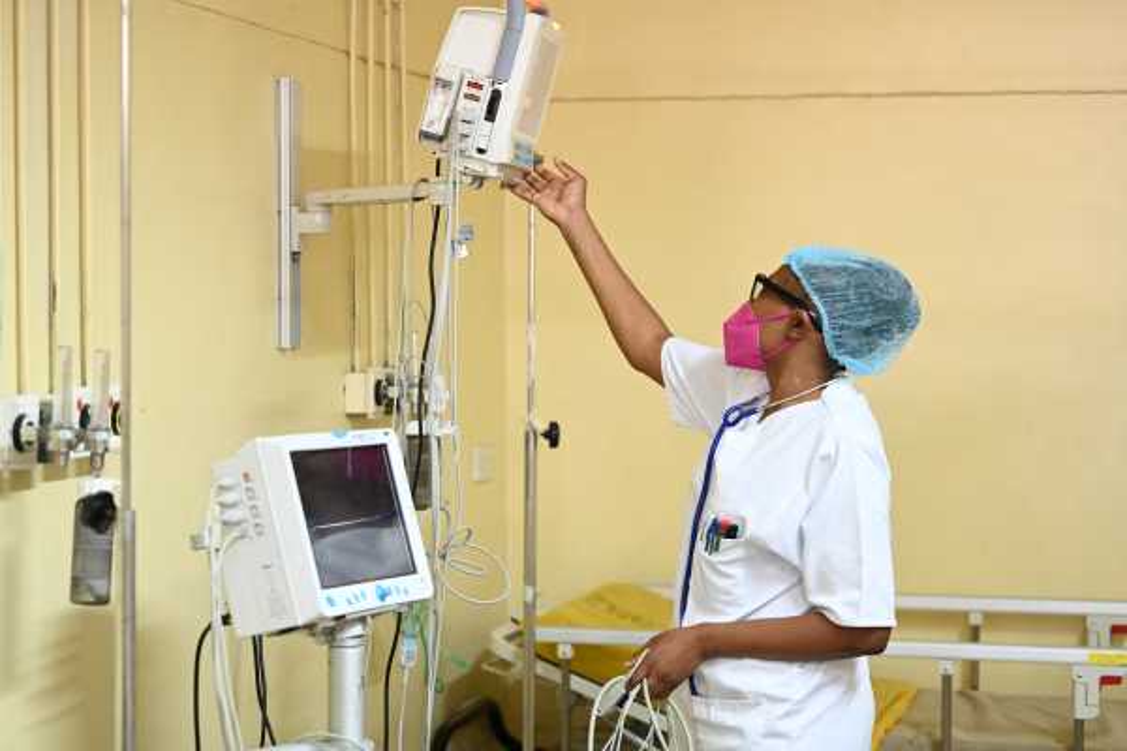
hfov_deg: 24.8
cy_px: 376
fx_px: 2567
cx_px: 564
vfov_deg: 16.7
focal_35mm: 82
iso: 3200
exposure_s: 1/80
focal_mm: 82
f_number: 2.8
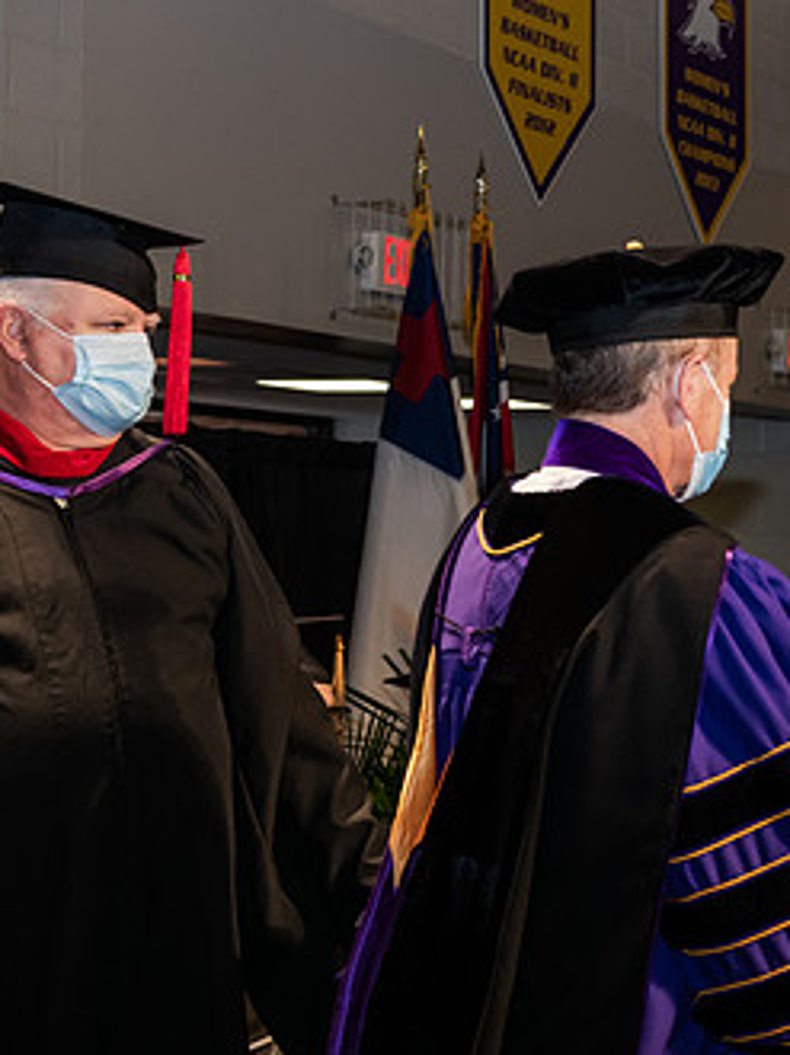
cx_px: 924
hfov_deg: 15.4
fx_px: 2834
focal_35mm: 93
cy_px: 555
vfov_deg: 21.1
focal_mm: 55
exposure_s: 1/200
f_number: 6.3
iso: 1600
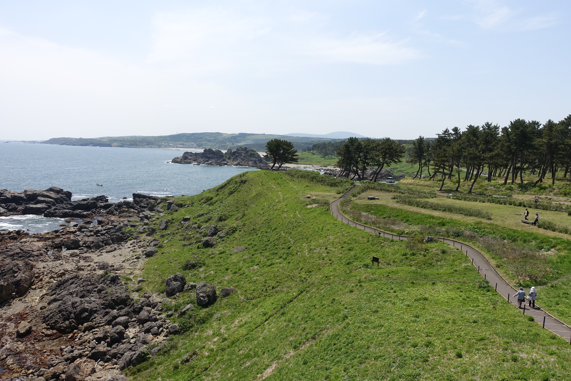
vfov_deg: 53.1
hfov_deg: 73.7
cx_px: 286
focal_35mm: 24
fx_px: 381
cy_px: 190
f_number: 5.6
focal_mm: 8.8
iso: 125
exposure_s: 1/640
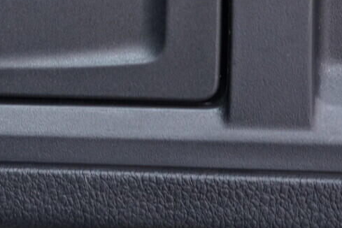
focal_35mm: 106
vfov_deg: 12.7
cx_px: -28
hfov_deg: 18.6
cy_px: -27
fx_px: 1007
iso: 800
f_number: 2.8
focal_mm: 24
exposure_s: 1/40
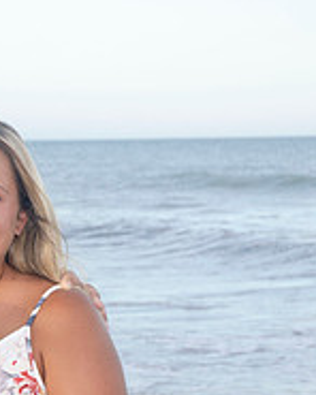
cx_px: -199
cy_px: 365
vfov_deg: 10.9
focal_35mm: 176
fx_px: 2058
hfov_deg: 8.5
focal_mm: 40
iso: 100
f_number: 6.3
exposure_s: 1/250
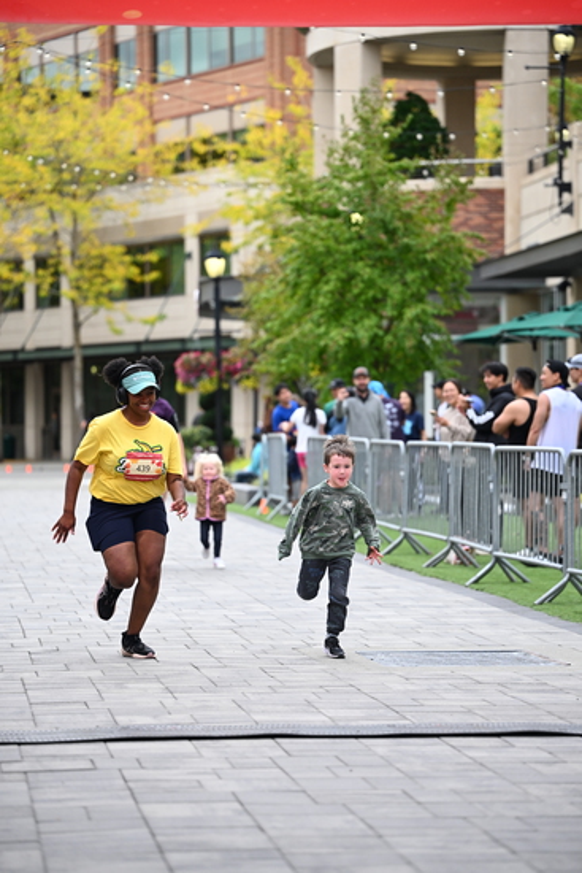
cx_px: 291
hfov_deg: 12.5
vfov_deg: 18.6
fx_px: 2666
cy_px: 436
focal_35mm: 110
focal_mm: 110
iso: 640
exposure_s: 1/2500
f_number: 2.8
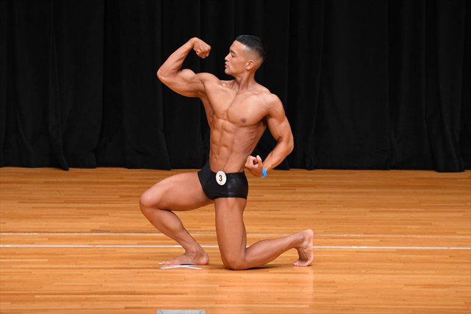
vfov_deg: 4.4
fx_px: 4119
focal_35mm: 315
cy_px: 157
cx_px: 236
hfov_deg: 6.5
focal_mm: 210
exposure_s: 1/400
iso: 3200
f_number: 5.6
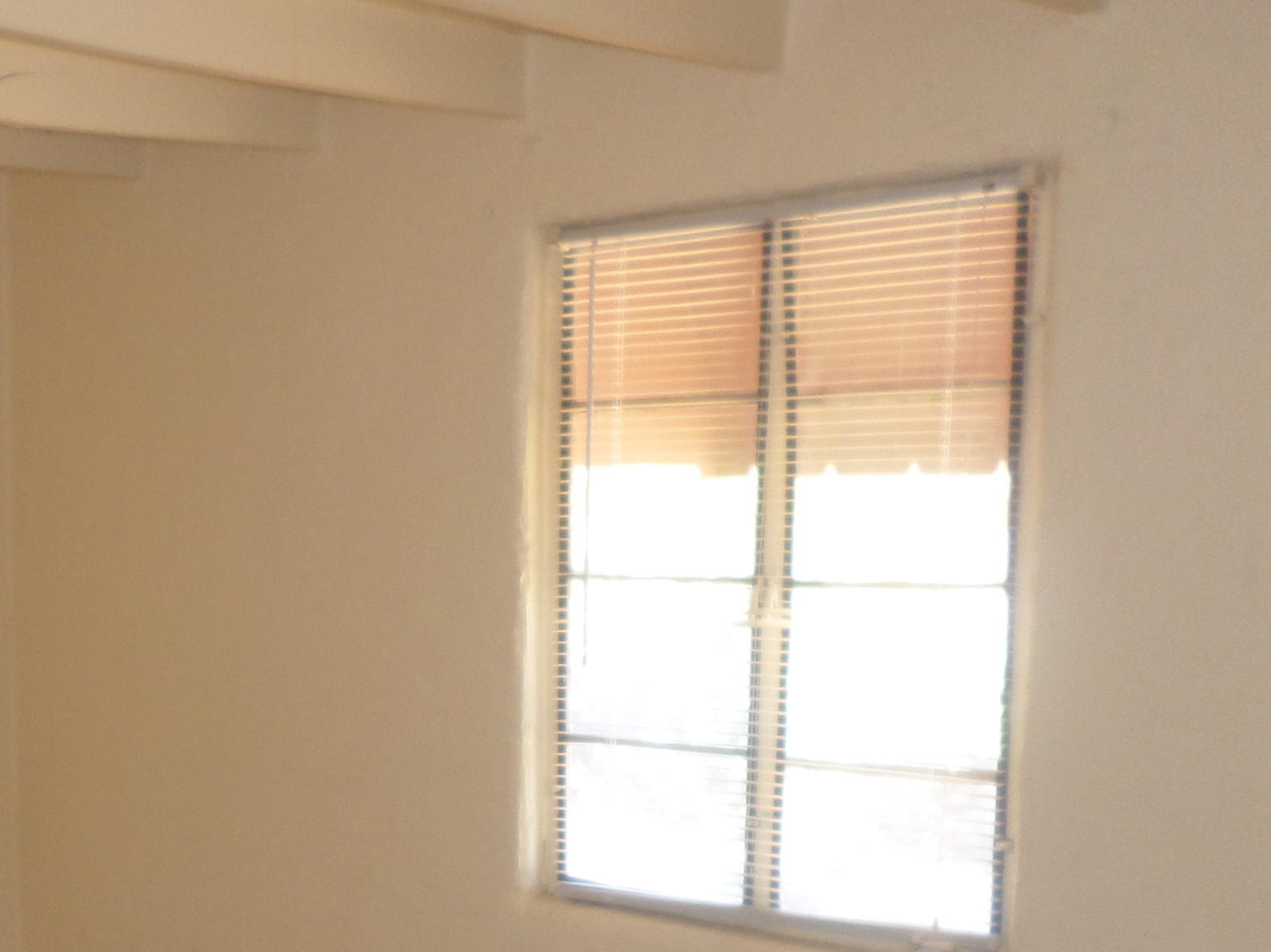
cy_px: 816
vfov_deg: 29.3
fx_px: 1762
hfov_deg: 38.4
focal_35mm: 48
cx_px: 281
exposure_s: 1/30
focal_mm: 4.5
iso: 120
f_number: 2.5
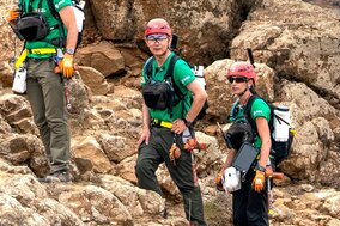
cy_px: -242
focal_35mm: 988
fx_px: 9325
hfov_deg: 2.1
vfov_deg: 1.4
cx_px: 38
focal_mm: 146
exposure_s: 1/100
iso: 100
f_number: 8
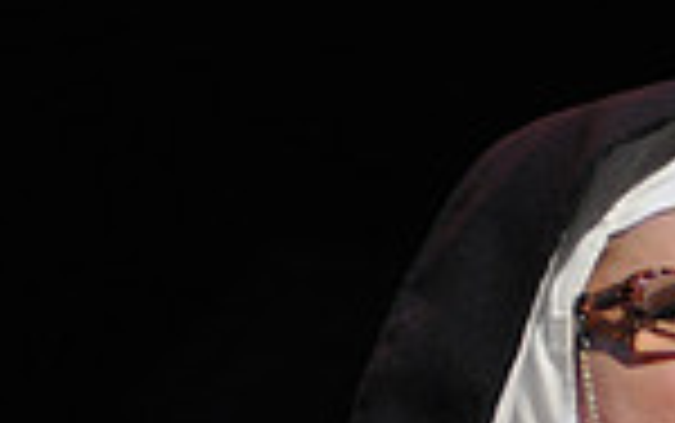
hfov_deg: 4.4
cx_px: 976
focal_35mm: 472
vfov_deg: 2.8
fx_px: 8689
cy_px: 803
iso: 1600
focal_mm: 80
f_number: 3.2
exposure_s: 1/320
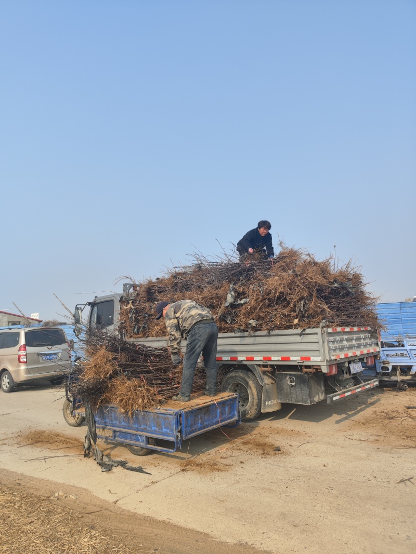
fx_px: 385
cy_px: 277
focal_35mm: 24
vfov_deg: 71.6
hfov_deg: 56.8
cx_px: 208
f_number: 1.9
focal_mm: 6.92
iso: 50
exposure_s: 1/1967
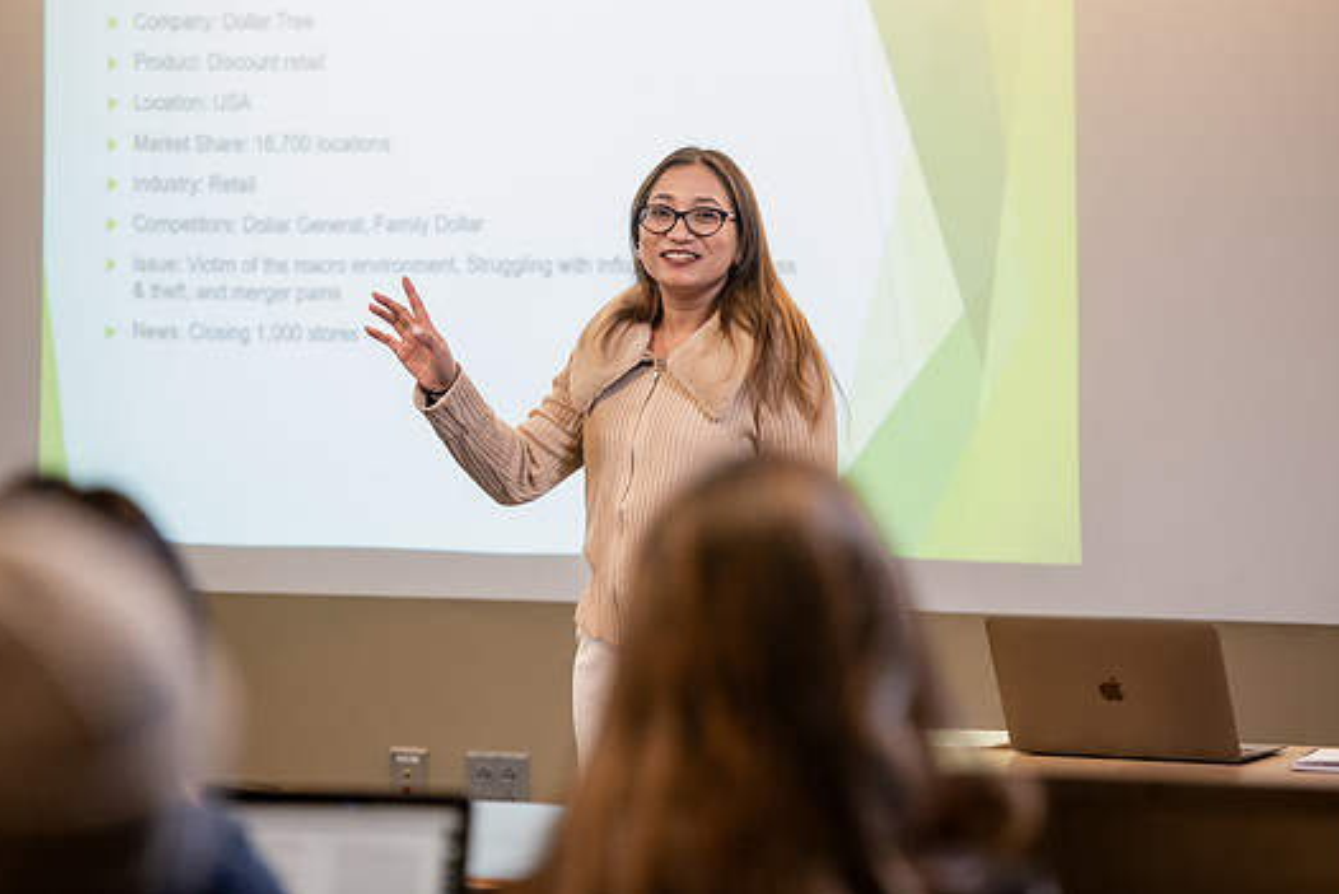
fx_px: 5952
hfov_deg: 12.8
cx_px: 680
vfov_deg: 8.6
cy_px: 404
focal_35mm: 160
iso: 1600
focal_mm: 145
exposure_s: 1/250
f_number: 3.2
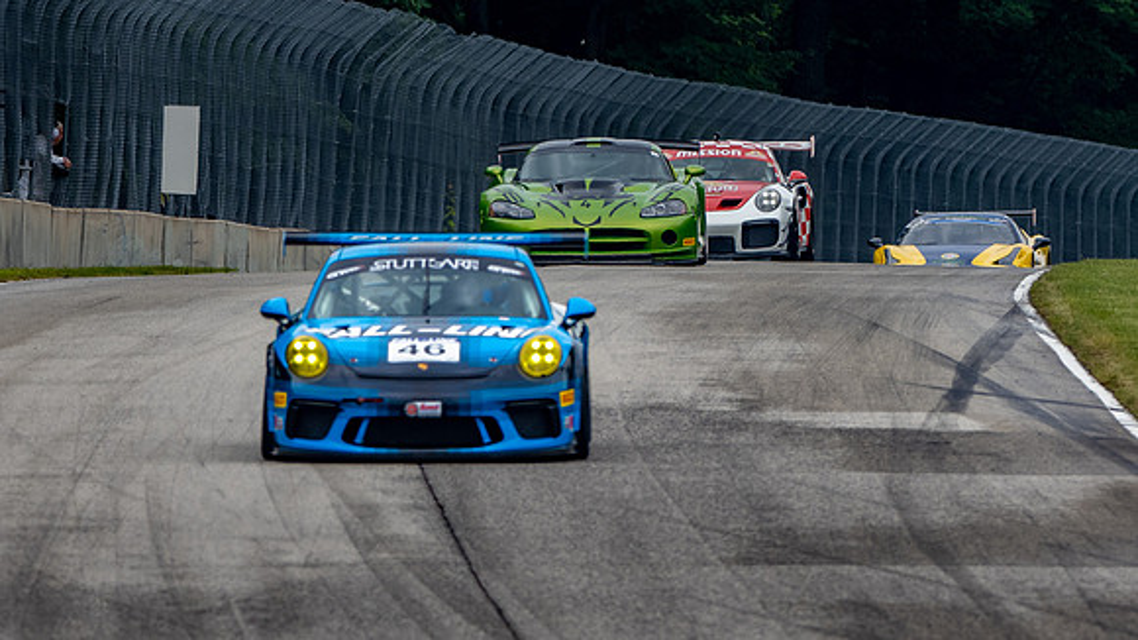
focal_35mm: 881
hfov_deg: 2.5
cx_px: 373
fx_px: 26571
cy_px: 299
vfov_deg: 1.4
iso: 400
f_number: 5
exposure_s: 1/400
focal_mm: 300
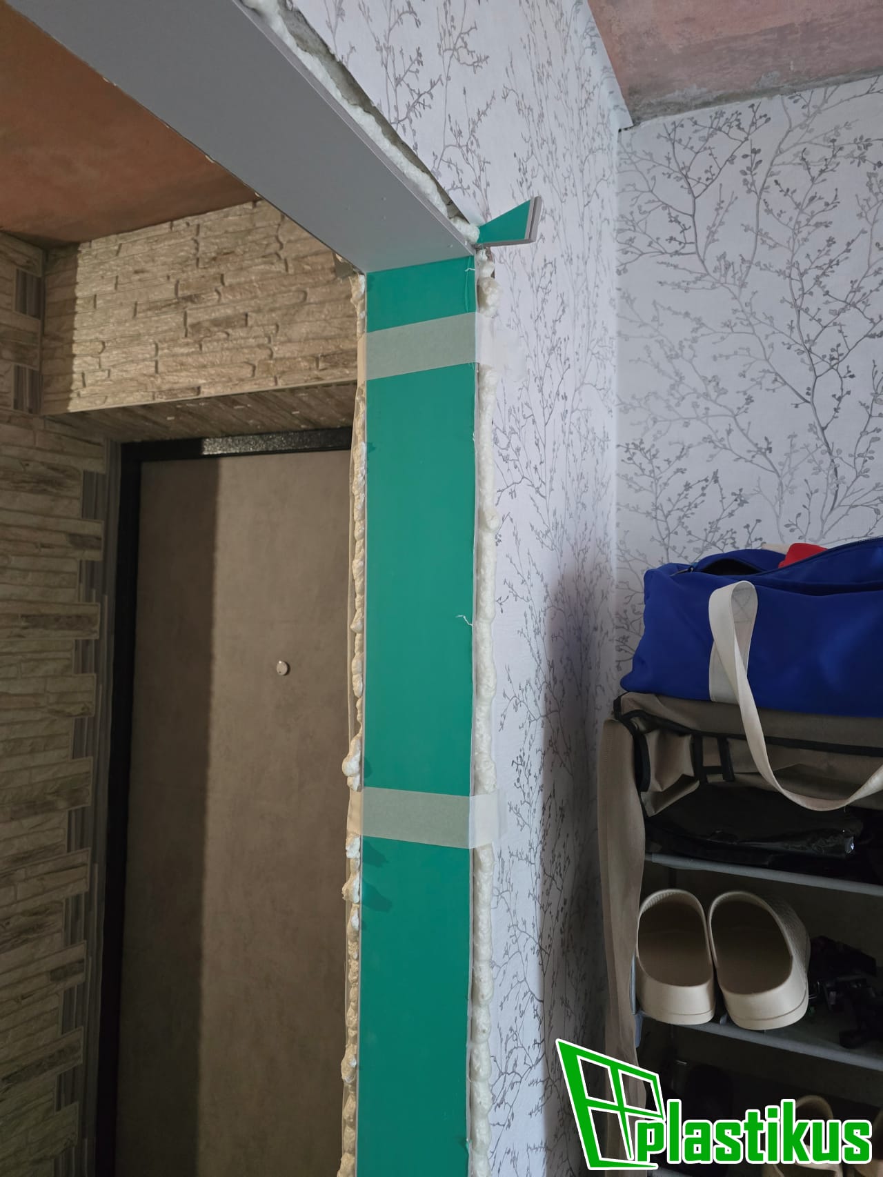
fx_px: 782
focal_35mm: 23
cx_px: 442
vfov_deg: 73.9
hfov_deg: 58.9
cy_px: 588
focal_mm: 6.3
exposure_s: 1/100
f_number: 1.7
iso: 1250
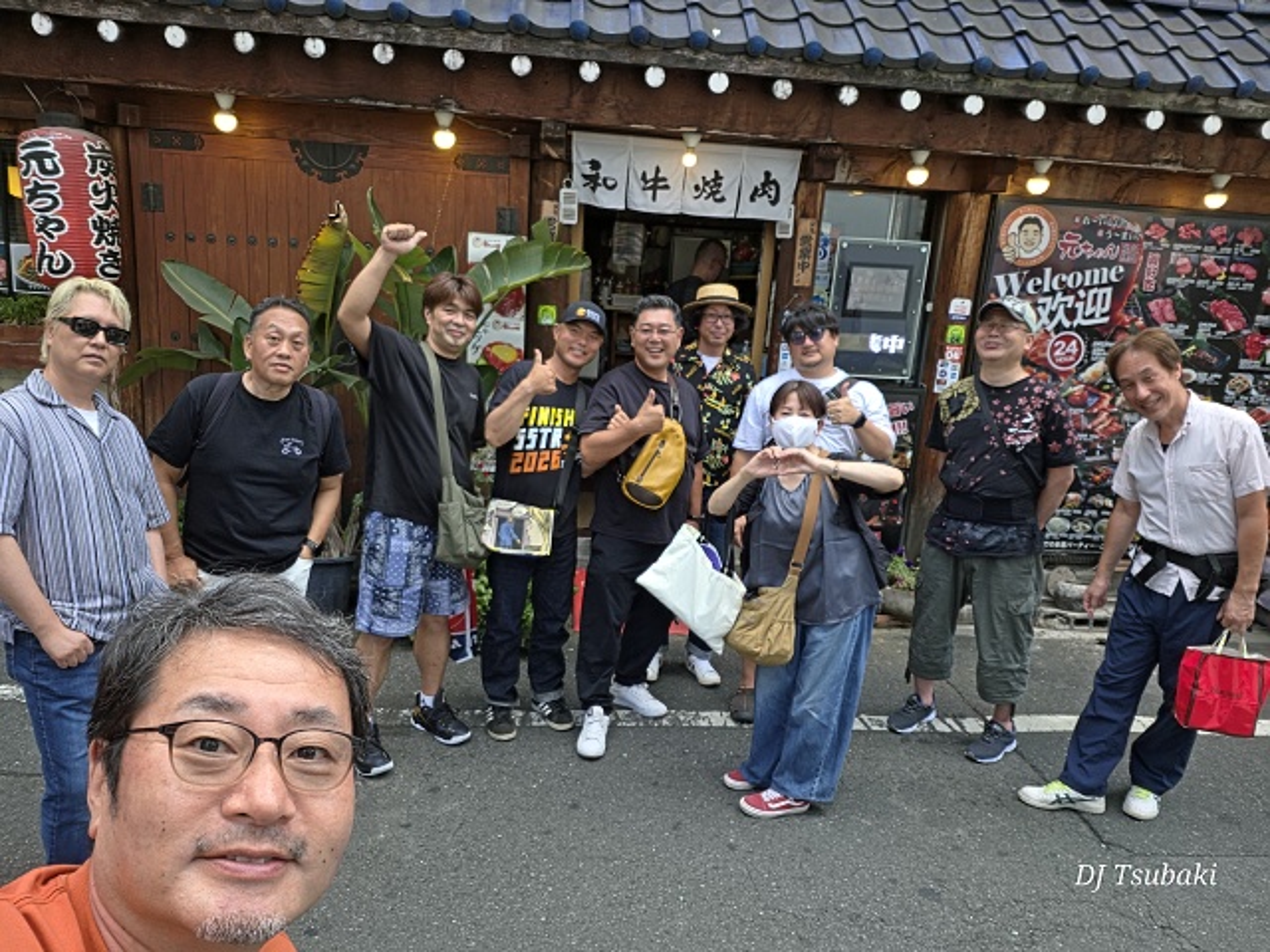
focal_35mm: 23
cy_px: 476
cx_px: 635
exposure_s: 1/175
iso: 40
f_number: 2.2
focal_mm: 3.3
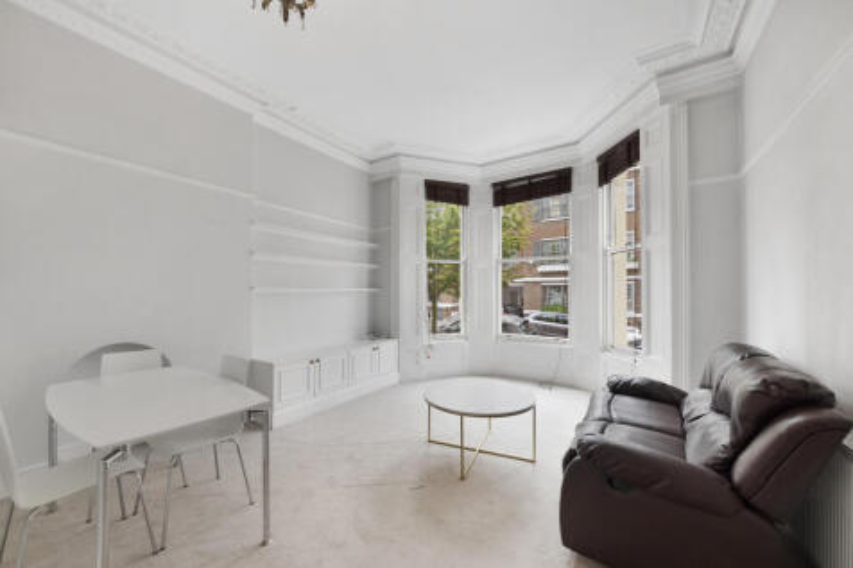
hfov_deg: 108.3
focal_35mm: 13
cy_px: 284
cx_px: 426
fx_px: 308
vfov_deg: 85.4
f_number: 16
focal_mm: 13
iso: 200
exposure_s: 1/20
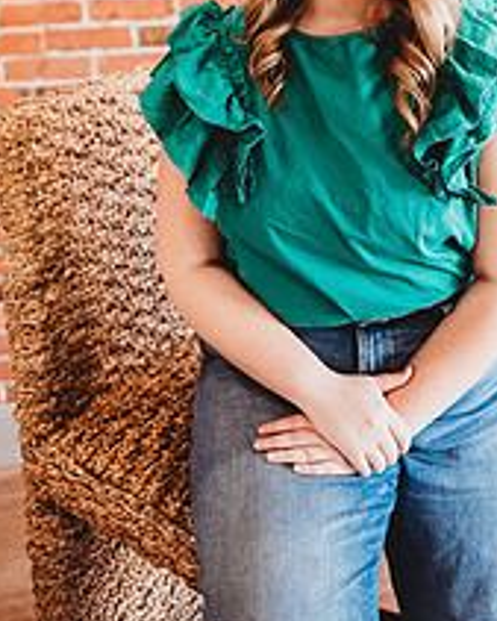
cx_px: 332
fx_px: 882
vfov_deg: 35.2
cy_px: 3
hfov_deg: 31.2
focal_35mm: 48
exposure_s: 1/160
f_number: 2.2
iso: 500
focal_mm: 24
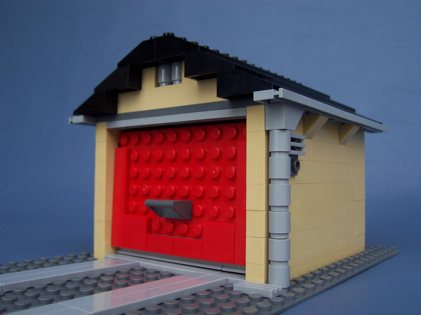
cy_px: 158
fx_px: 450
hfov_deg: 50.1
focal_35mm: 37
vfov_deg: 38.7
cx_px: 210
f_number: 2.8
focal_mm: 5.6
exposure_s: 1/350
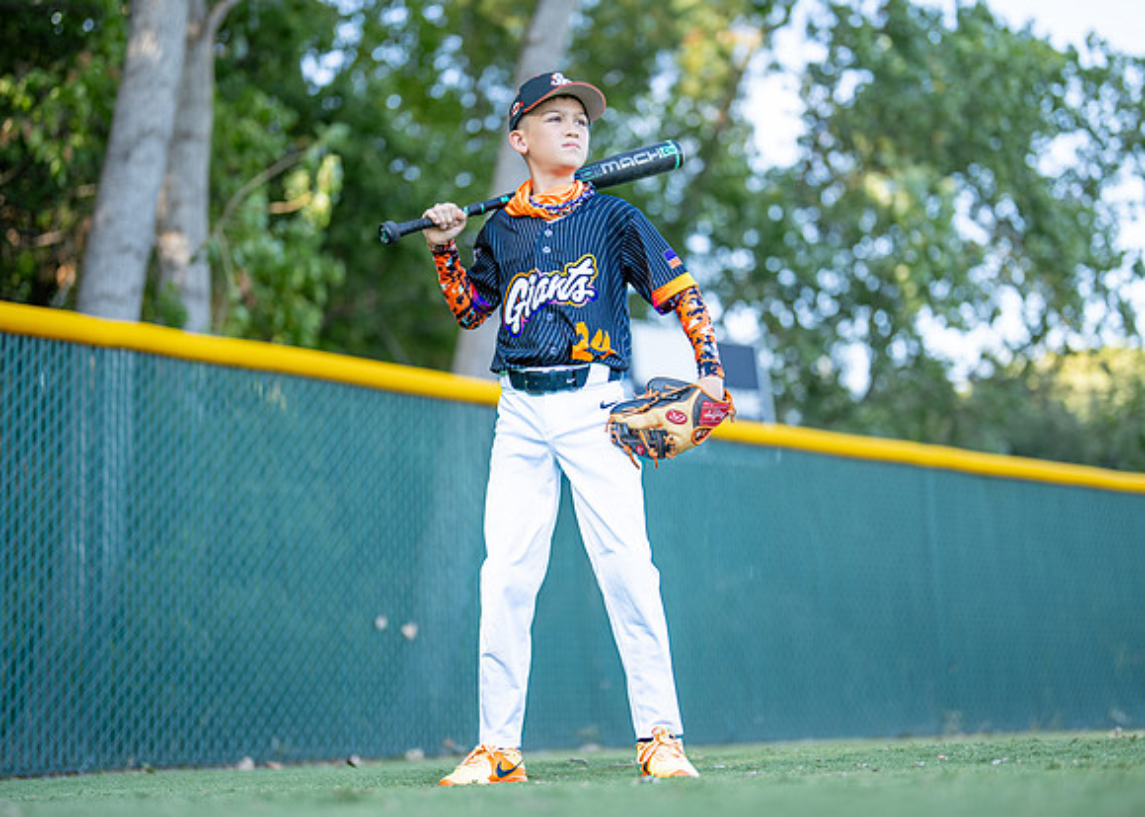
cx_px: 592
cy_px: 374
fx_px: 1881
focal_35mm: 58
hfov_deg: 33.9
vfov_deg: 24.5
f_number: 1.2
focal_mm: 50
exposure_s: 1/1250
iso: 125
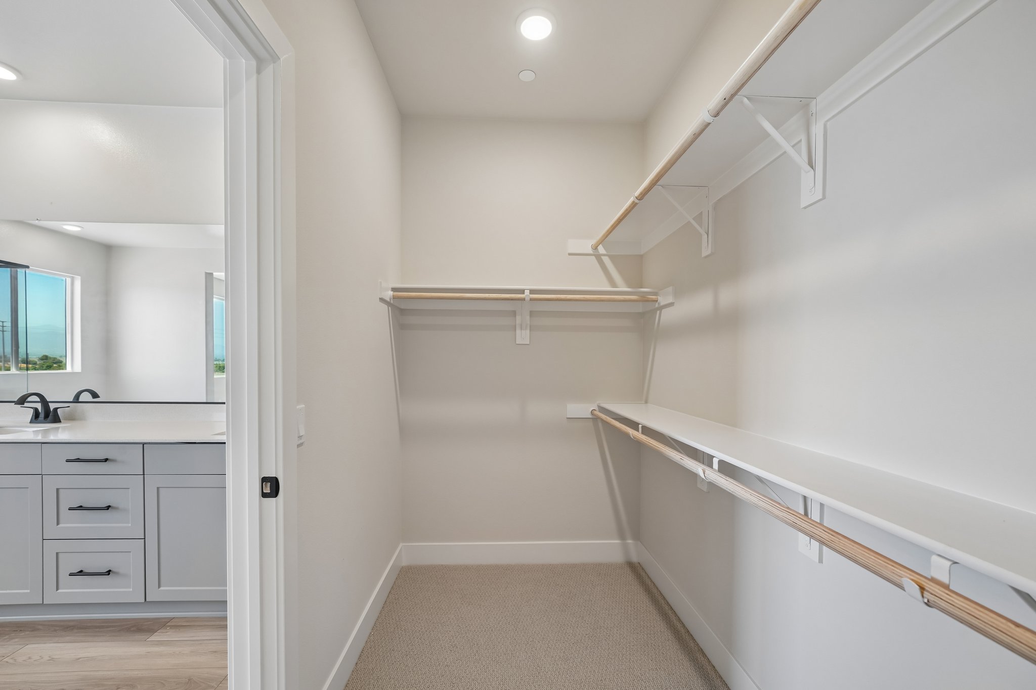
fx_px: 403
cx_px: 518
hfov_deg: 104.3
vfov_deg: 81.2
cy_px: 345
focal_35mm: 14
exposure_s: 1/20
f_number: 8
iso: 400
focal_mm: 14
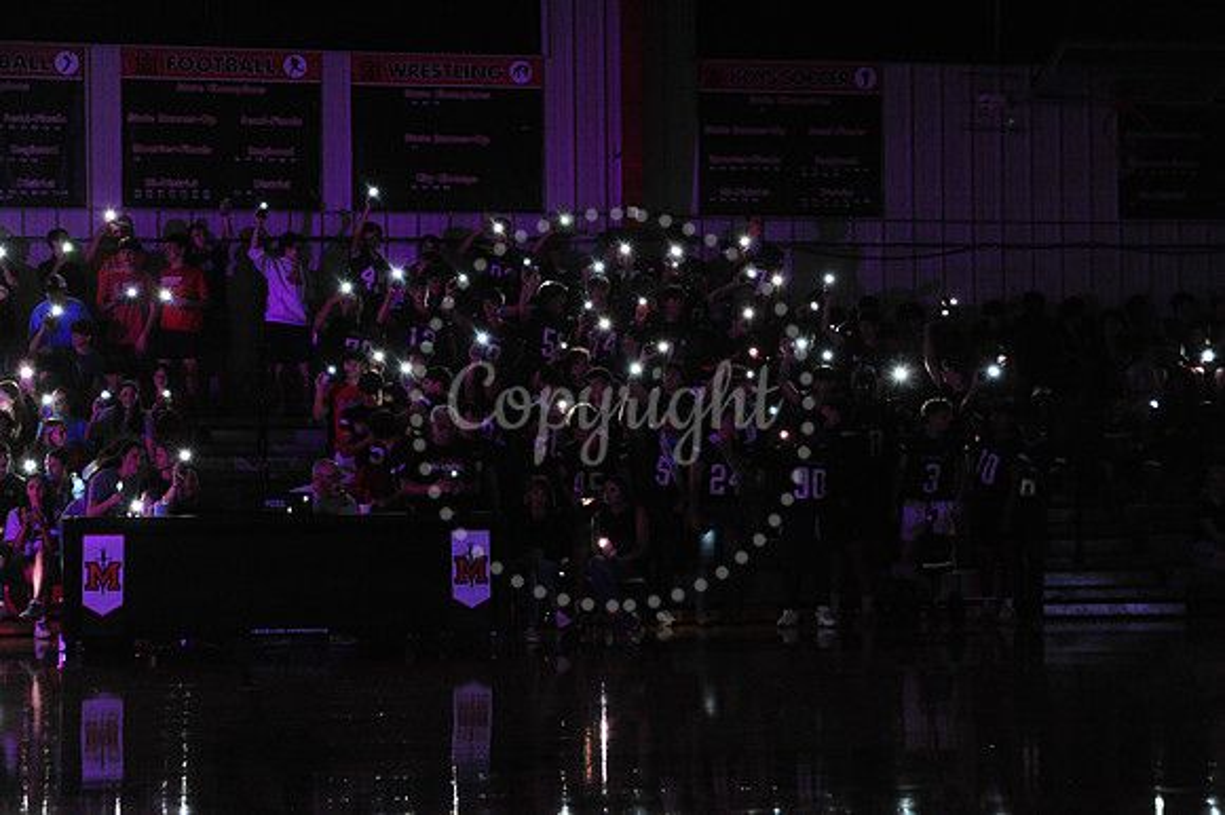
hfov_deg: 27.0
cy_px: 408
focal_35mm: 75
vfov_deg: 18.2
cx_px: 612
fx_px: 2551
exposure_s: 1/60
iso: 6400
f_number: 5.6
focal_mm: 75
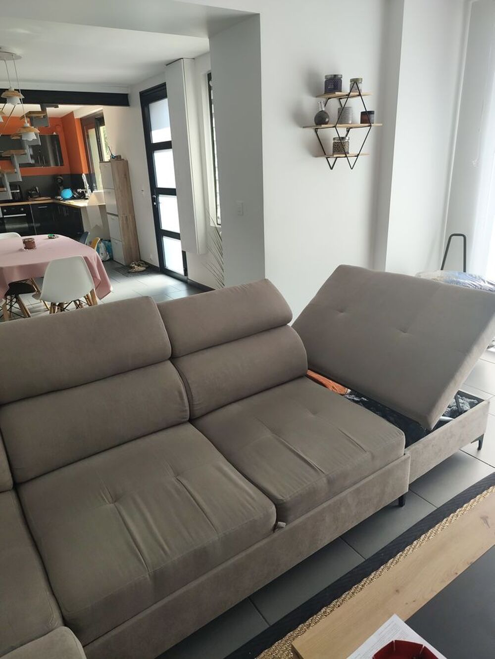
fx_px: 438
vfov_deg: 73.9
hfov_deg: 58.9
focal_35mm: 23
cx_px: 248
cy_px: 330
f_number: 1.65
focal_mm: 6.19
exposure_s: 1/137
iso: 50
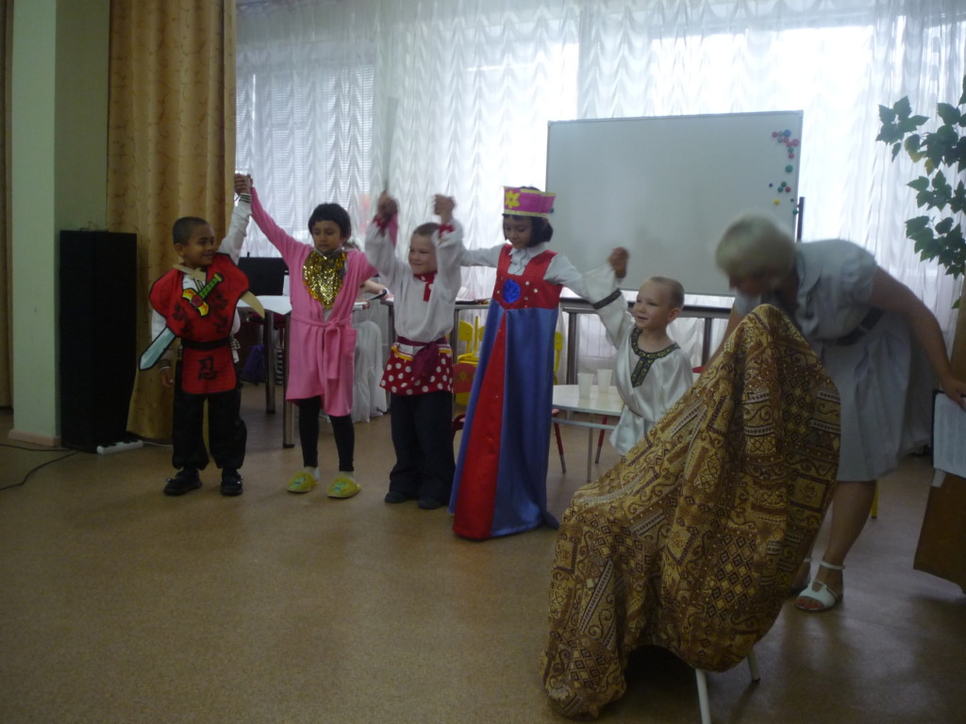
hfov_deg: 56.8
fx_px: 893
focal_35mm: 32
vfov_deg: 44.2
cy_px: 362
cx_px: 483
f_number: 3.3
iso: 160
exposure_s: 1/30
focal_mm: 5.2
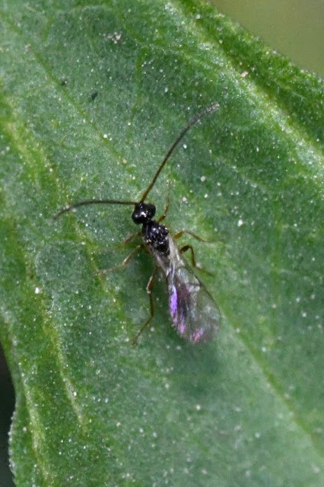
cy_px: 244
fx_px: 2128
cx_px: 162
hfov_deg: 8.7
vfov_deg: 13.0
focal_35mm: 158
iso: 10000
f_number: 29
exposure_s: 1/160
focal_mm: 105
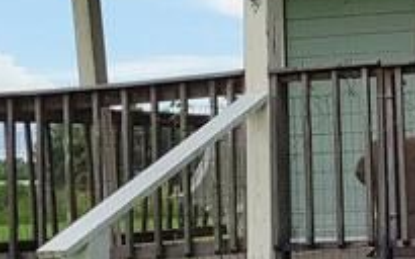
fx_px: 1560
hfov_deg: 13.5
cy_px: 99
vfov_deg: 9.5
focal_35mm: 138
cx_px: 765
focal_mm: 5.4
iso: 40
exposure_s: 1/1248
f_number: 1.8
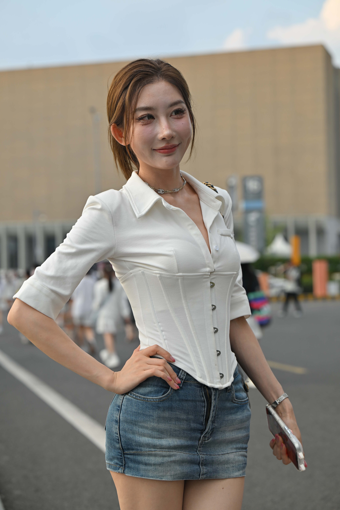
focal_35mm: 70
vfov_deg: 28.8
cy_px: 255
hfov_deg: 19.5
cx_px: 170
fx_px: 992
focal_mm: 70
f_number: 4
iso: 140
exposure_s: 1/640
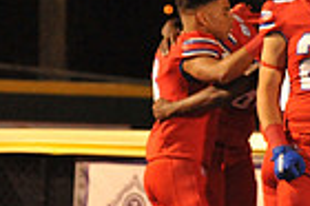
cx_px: 554
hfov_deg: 2.5
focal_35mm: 830
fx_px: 7139
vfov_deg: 1.7
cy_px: 162
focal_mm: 200
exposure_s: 1/160
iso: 5000
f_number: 7.1
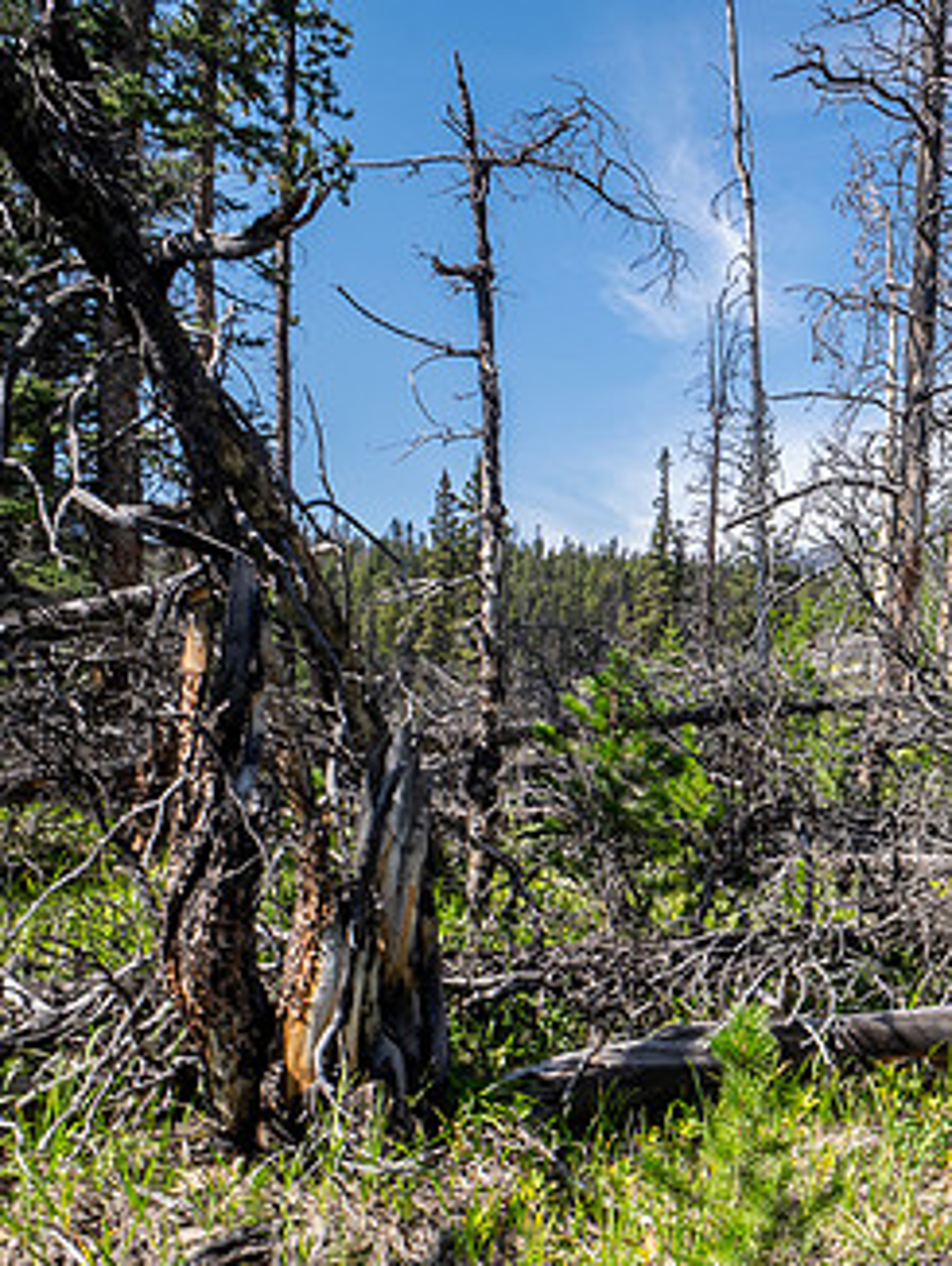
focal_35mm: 32
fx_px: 1172
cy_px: 814
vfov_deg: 55.9
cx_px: 1057
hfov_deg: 36.9
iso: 200
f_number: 8
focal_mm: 9
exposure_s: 1/60
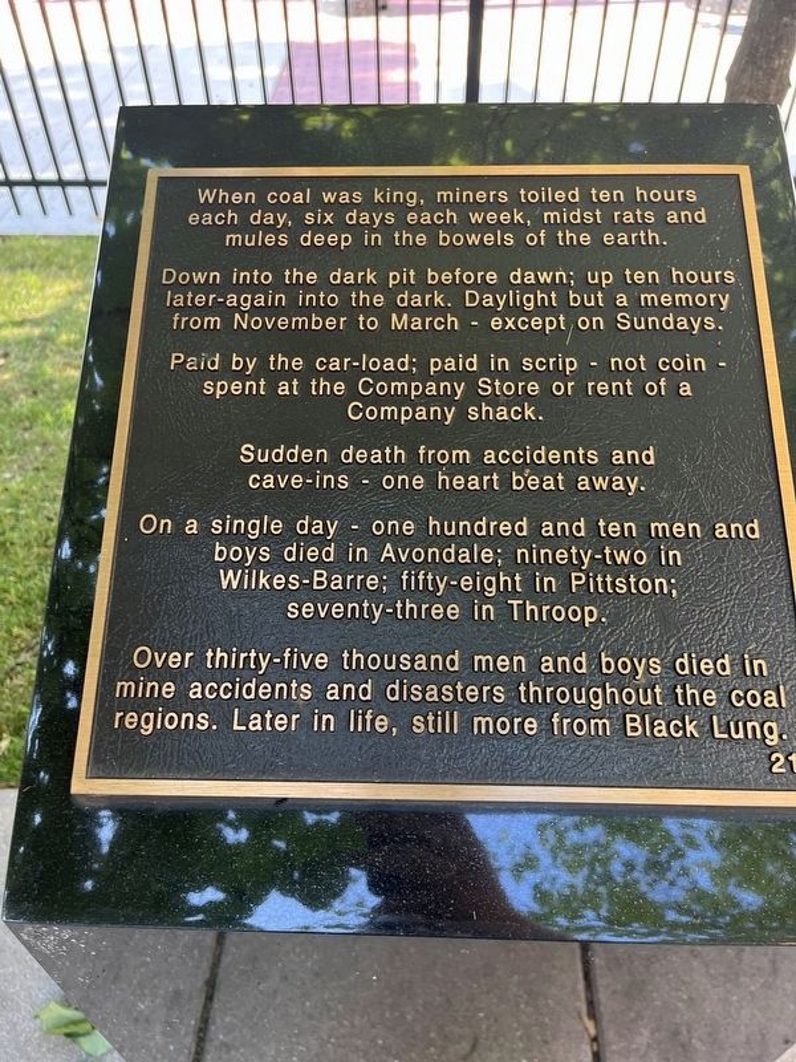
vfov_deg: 67.3
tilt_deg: -44.1
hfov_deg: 53.1
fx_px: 797
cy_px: 531
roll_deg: -0.4
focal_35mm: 26
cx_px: 398
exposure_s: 1/122
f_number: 1.6
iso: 100
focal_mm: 5.1
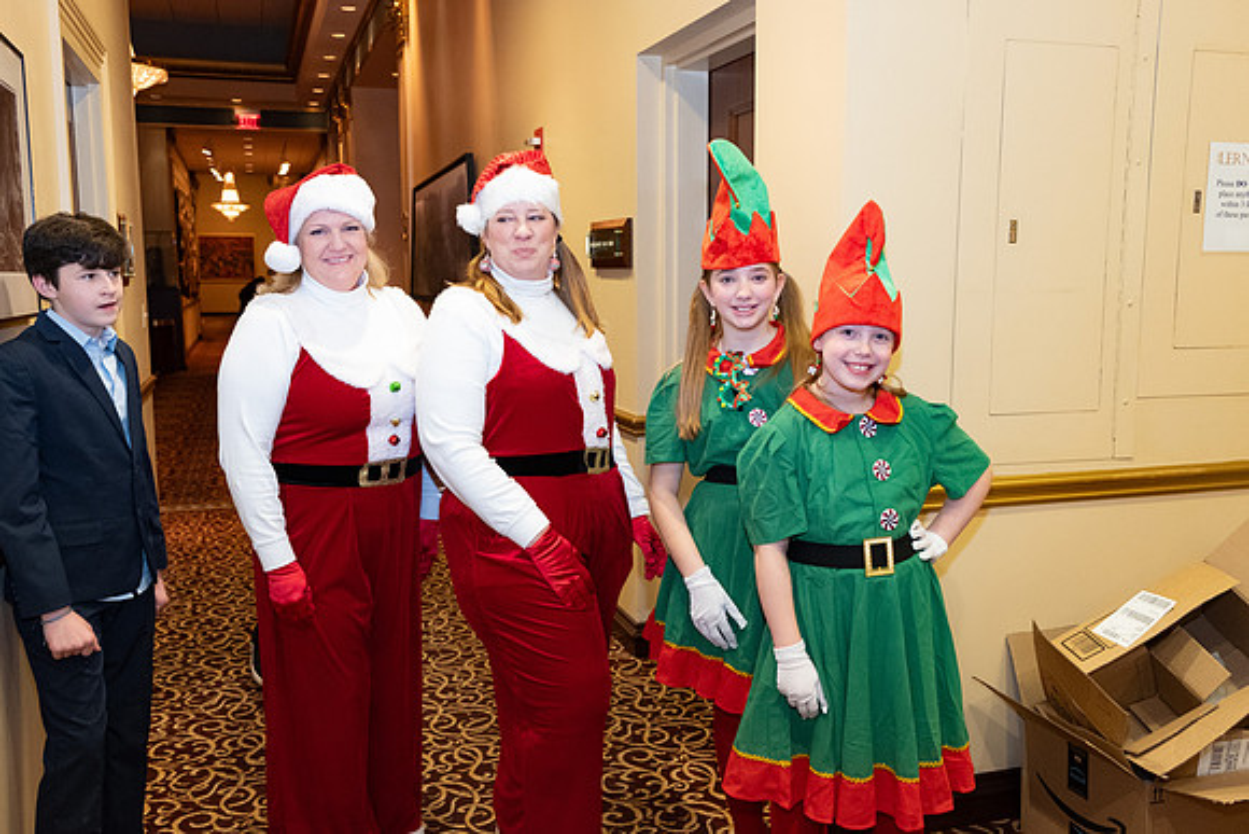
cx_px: 624
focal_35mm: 29
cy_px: 417
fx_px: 1006
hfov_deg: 63.6
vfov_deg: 45.0
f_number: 2.8
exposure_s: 1/125
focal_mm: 19.6
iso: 2500
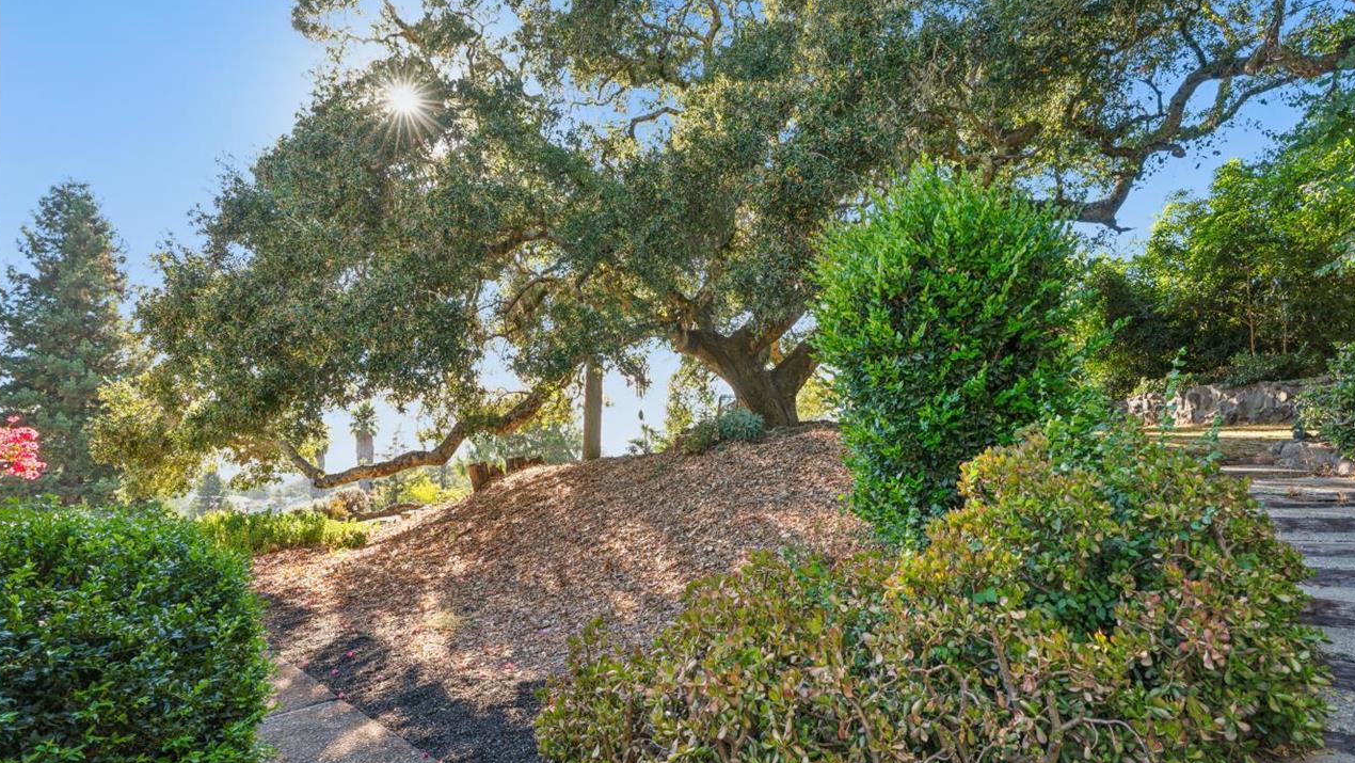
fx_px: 683
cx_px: 718
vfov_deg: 58.1
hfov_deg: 89.5
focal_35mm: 19
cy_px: 441
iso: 320
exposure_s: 1/40
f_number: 9
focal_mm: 16
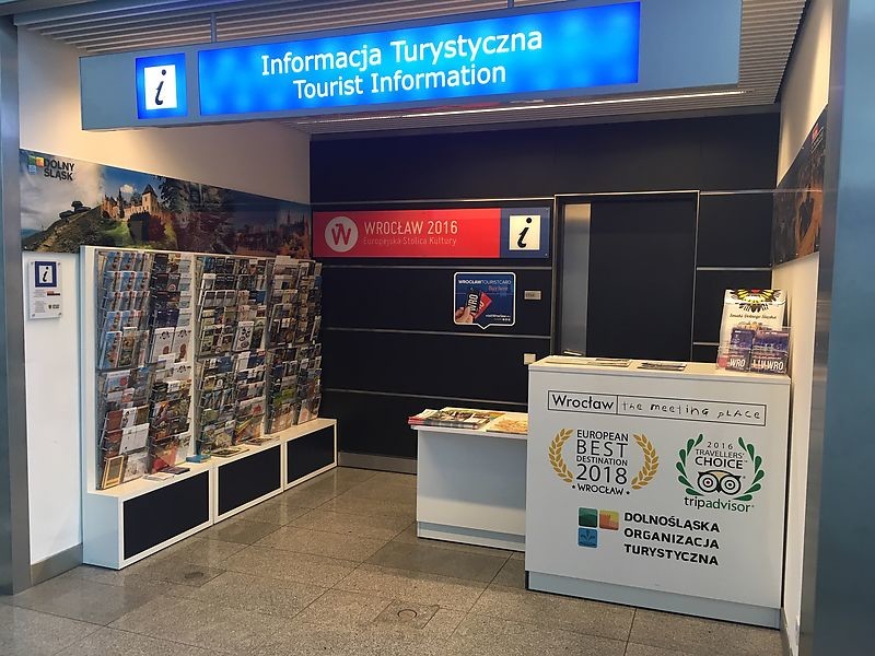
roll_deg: -0.4
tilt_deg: -3.8
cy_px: 328
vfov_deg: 48.2
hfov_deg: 61.7
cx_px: 438
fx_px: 733
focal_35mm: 29
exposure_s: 1/33
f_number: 2.2
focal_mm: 4.15
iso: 64
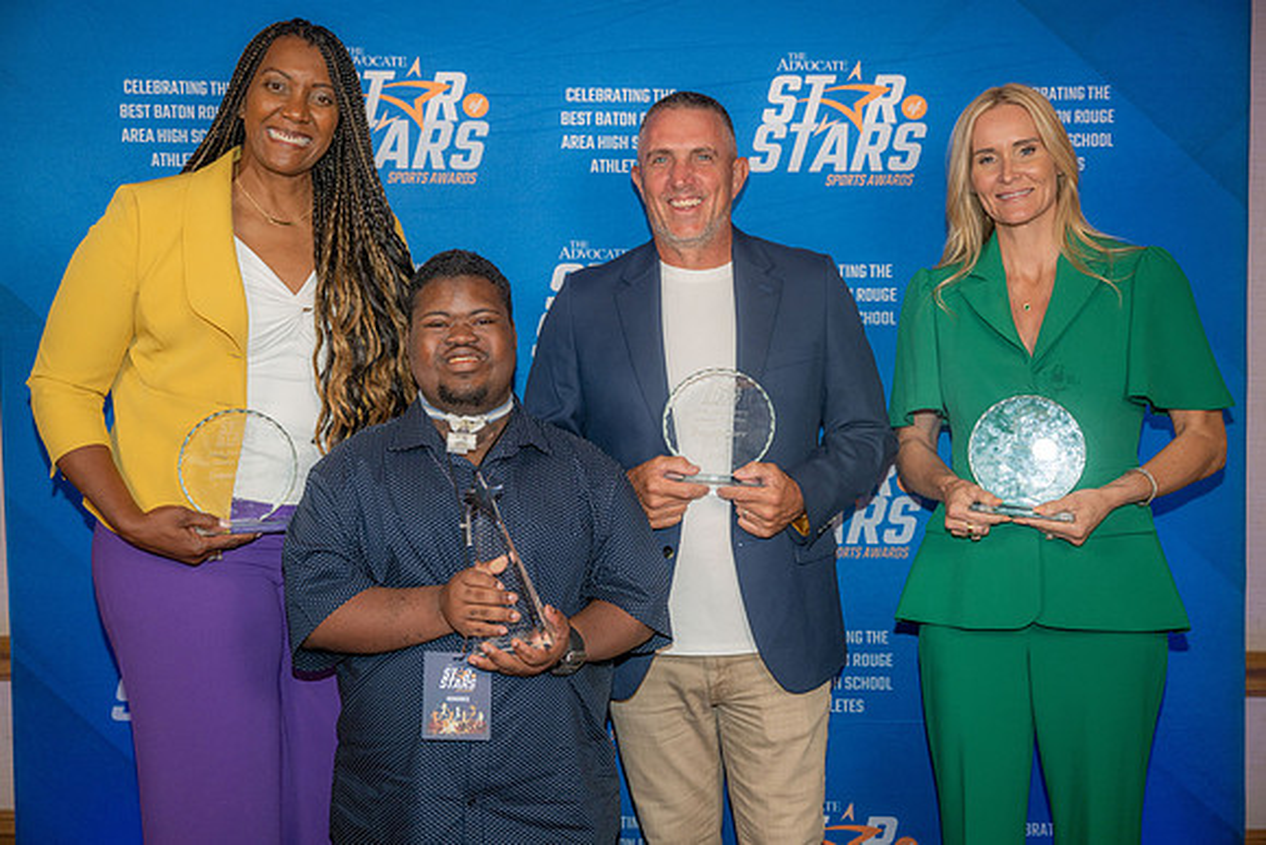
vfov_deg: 31.2
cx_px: 633
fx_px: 1512
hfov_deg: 45.4
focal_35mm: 43
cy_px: 422
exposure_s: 1/160
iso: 320
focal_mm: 43
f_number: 3.5
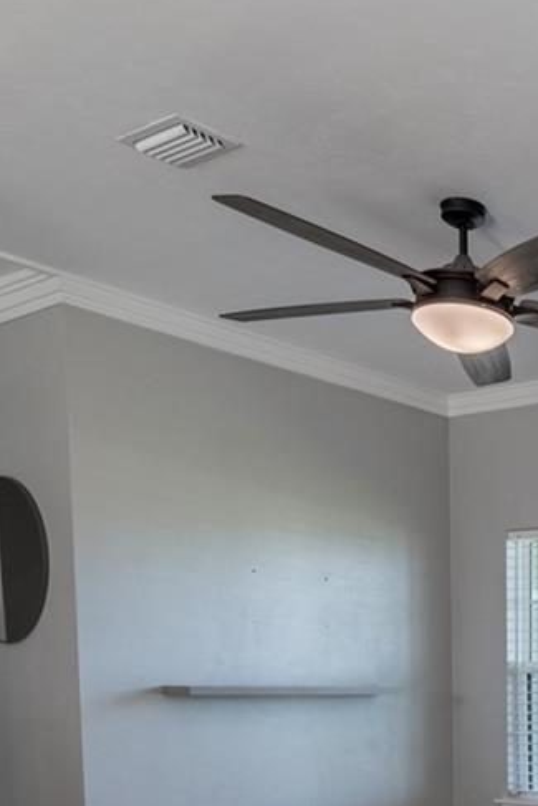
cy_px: 794
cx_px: 742
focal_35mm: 46
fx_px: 1030
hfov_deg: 24.6
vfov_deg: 38.3
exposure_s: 1/800
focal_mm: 14
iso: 500
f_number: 9
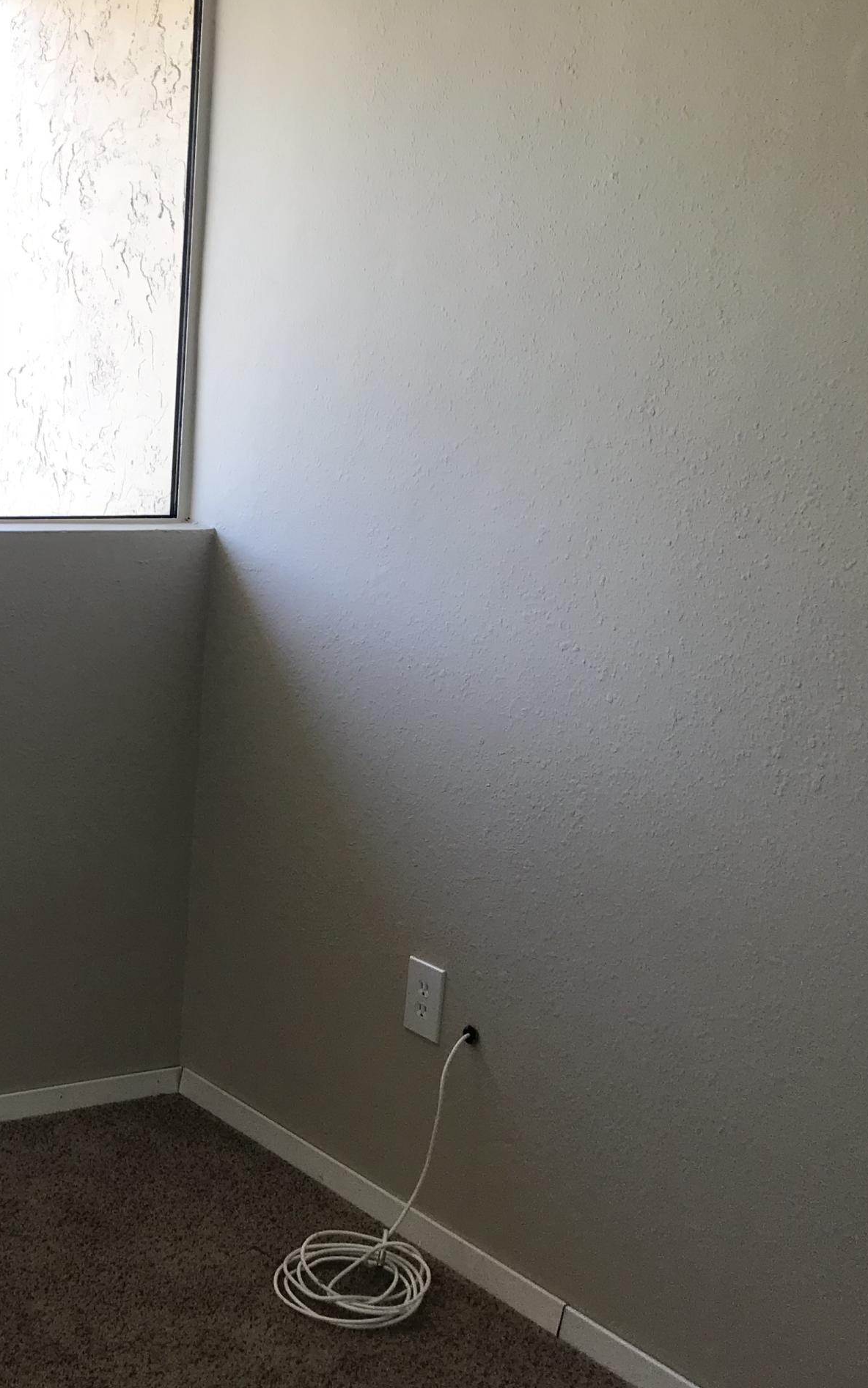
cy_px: 817
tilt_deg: -13.6
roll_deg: -2.0
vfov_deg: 42.5
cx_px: -29
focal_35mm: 47
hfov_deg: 25.8
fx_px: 1779
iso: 25
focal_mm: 3.99
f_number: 1.8
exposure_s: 1/120
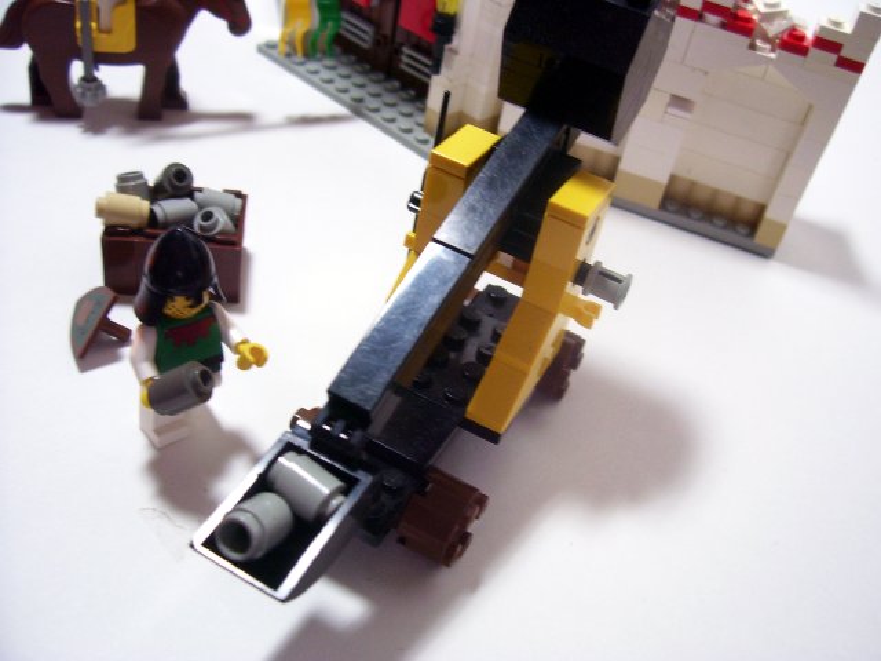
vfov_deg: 41.8
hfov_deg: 54.0
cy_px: 330
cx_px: 440
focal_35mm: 34
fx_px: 865
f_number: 2.7
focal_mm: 5.6
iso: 160
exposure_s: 1/30
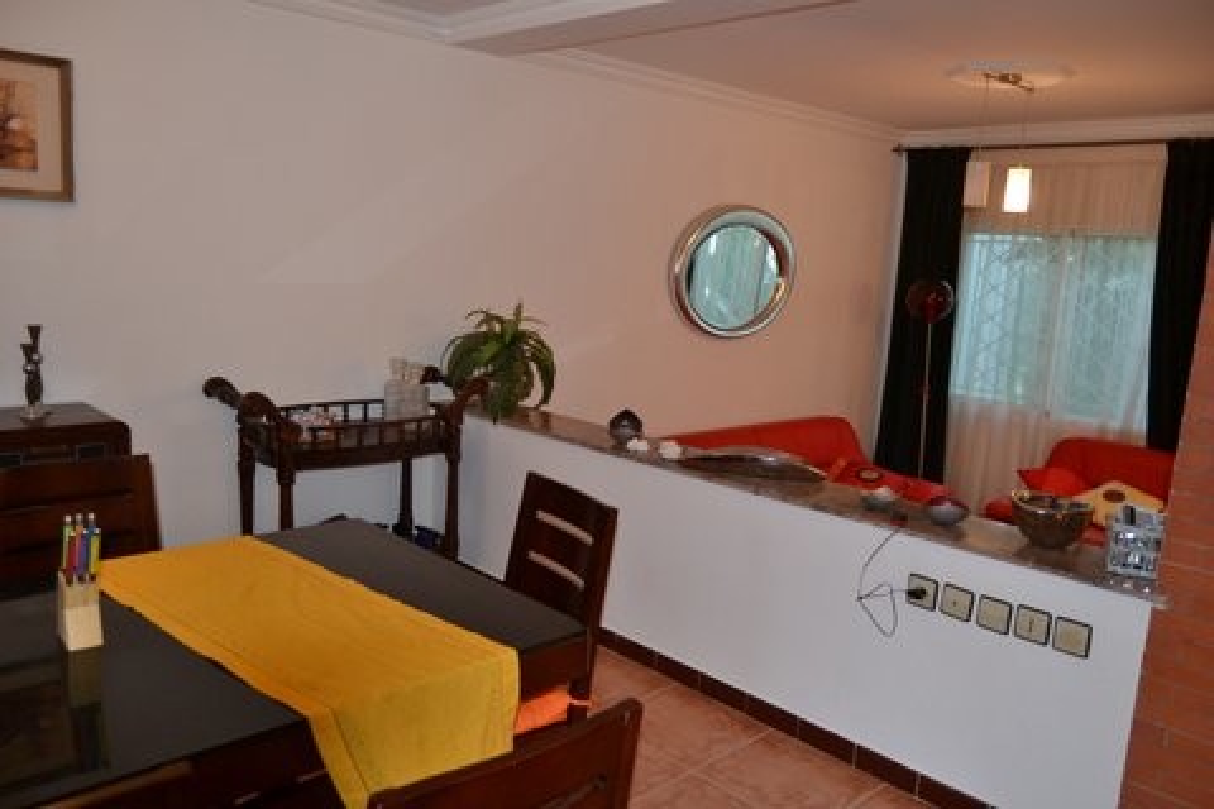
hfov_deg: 67.4
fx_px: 910
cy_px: 404
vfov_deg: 47.9
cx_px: 607
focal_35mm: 27
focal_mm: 18
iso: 720
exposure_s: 1/60
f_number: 3.5
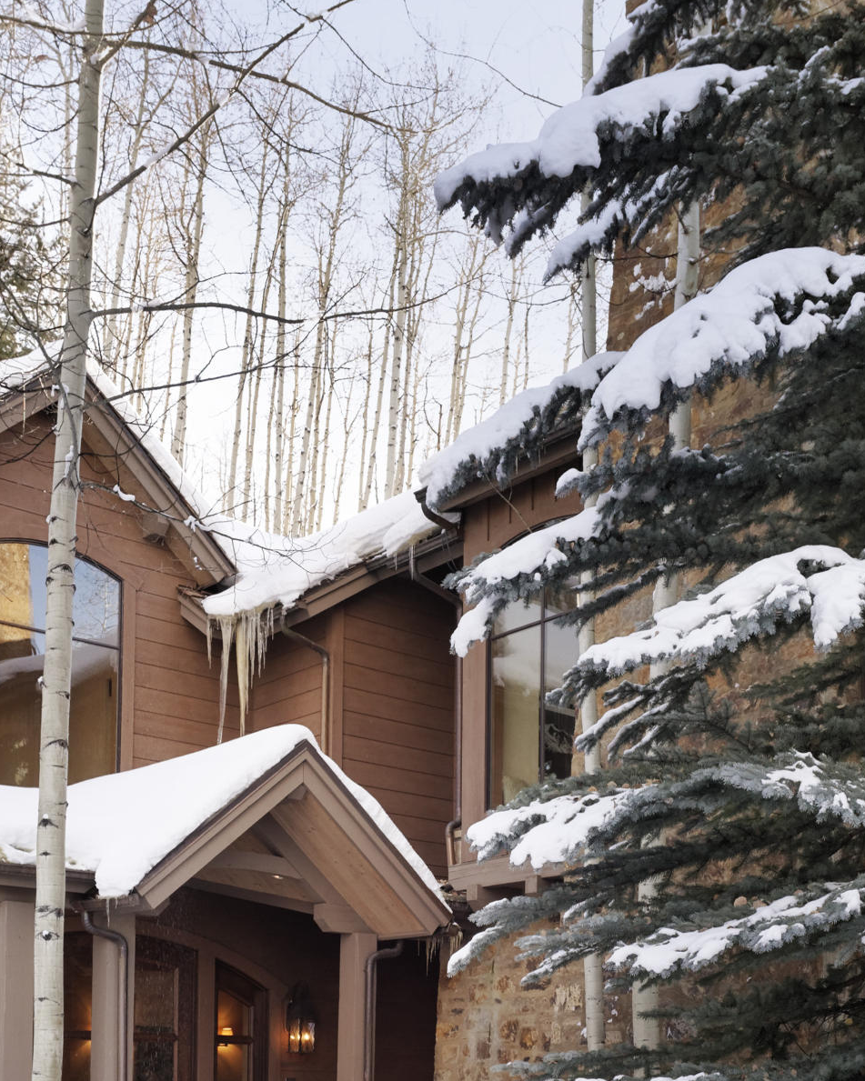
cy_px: 719
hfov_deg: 33.4
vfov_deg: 40.7
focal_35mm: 45
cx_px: 459
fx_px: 1440
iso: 640
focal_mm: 19
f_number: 7.1
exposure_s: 1/320
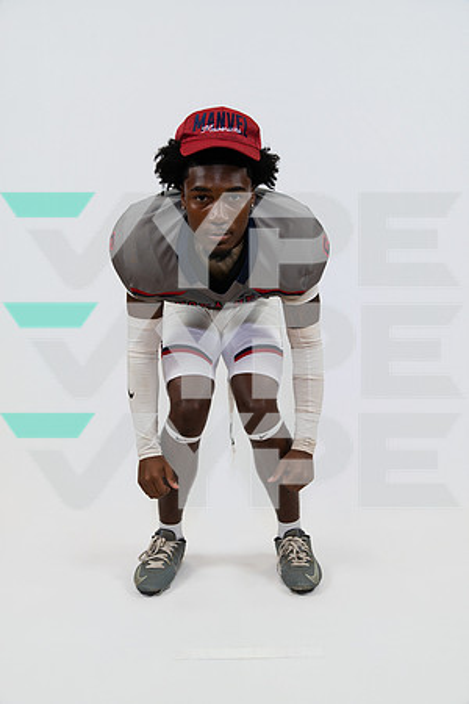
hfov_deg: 36.2
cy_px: 352
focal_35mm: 37
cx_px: 234
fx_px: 717
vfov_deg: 52.3
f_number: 4
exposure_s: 1/125
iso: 400
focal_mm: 36.7
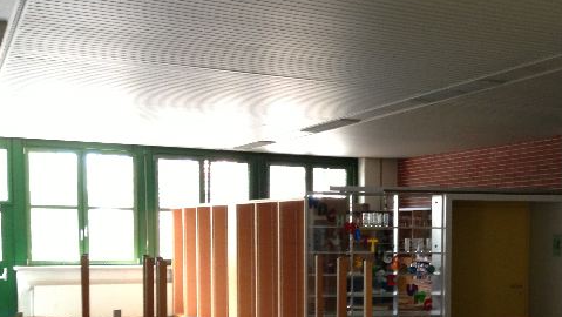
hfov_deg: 33.7
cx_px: 459
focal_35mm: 60
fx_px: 895
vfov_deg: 19.6
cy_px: 299
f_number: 2.4
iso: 160
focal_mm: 4.13
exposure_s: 1/20
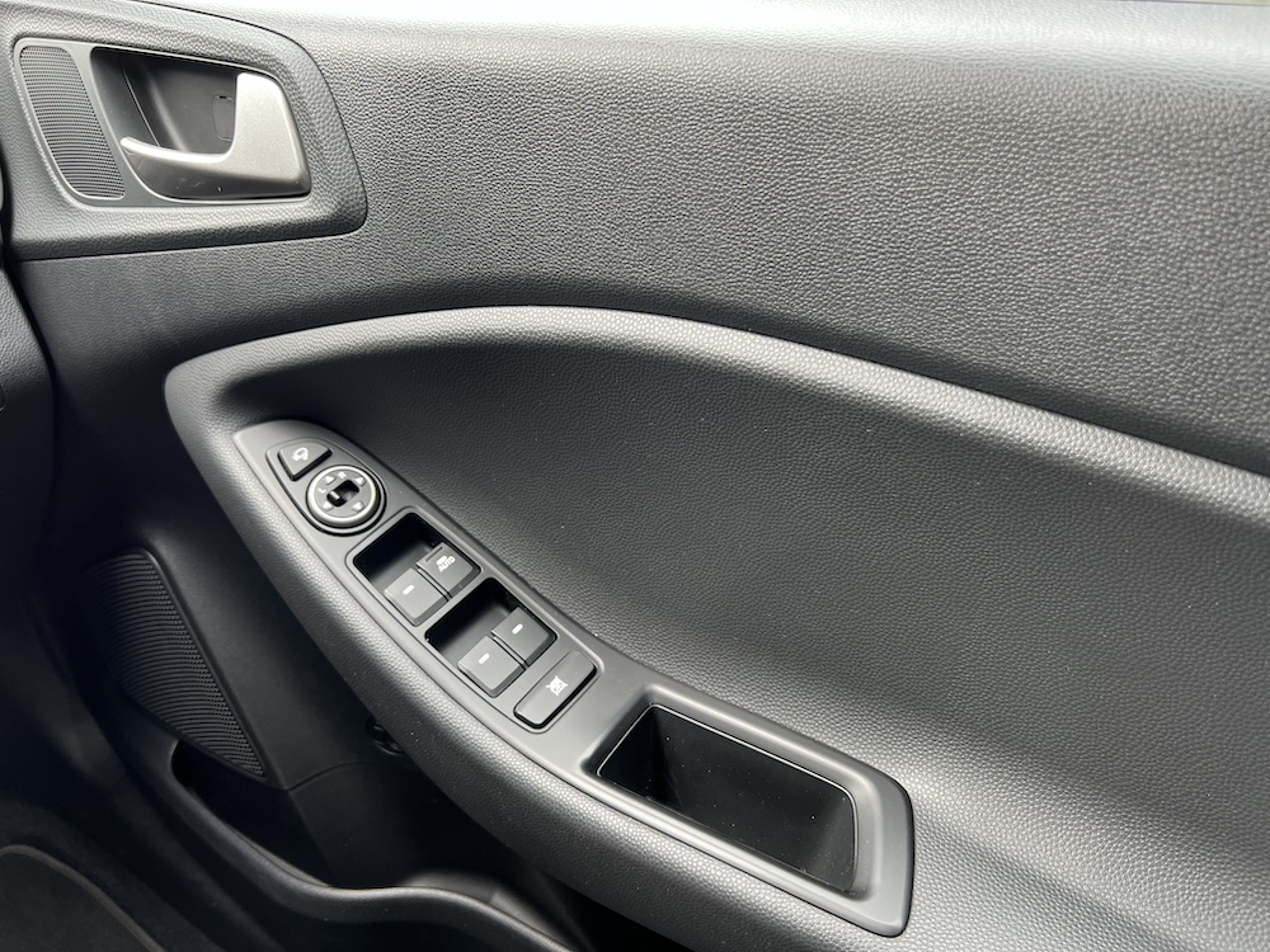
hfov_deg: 67.3
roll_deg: -4.7
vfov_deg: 53.1
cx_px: 635
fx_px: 954
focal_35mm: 26
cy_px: 476
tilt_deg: -32.5
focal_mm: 5.7
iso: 100
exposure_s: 1/121
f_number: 1.5
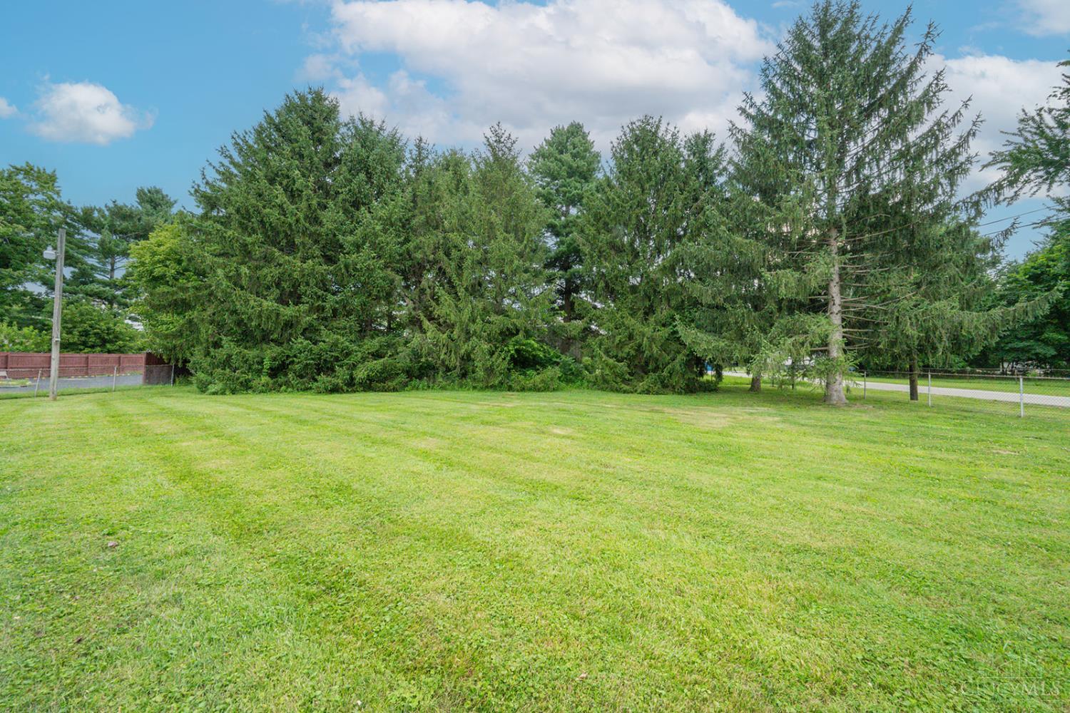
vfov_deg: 81.2
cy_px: 356
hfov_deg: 104.3
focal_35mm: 14
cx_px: 535
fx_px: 416
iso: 2000
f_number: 22
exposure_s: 1/200
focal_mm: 14
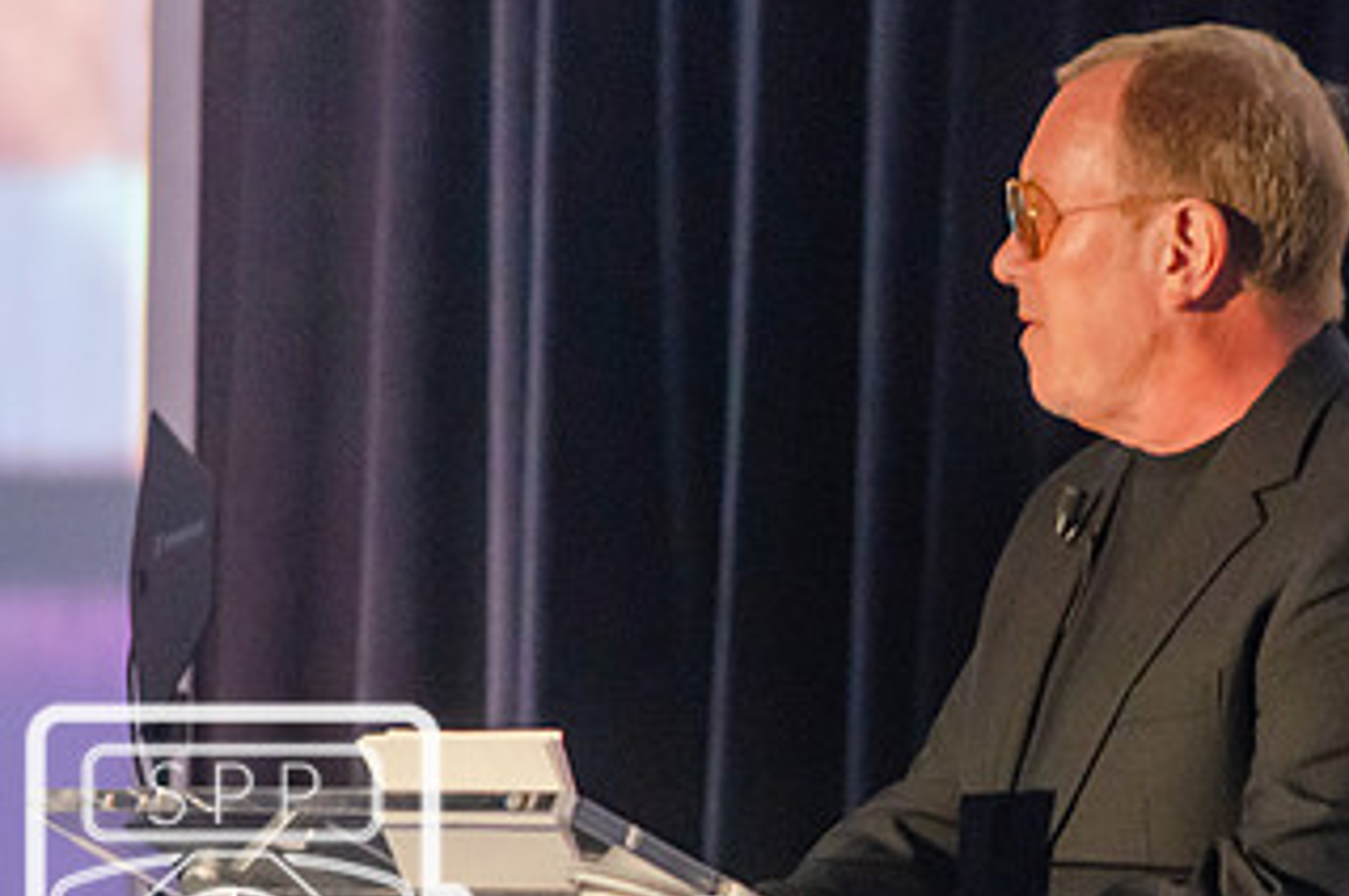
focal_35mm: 817
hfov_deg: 2.5
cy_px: 740
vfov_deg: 1.7
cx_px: 1125
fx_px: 30583
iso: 3200
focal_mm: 300
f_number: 5.6
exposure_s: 1/40
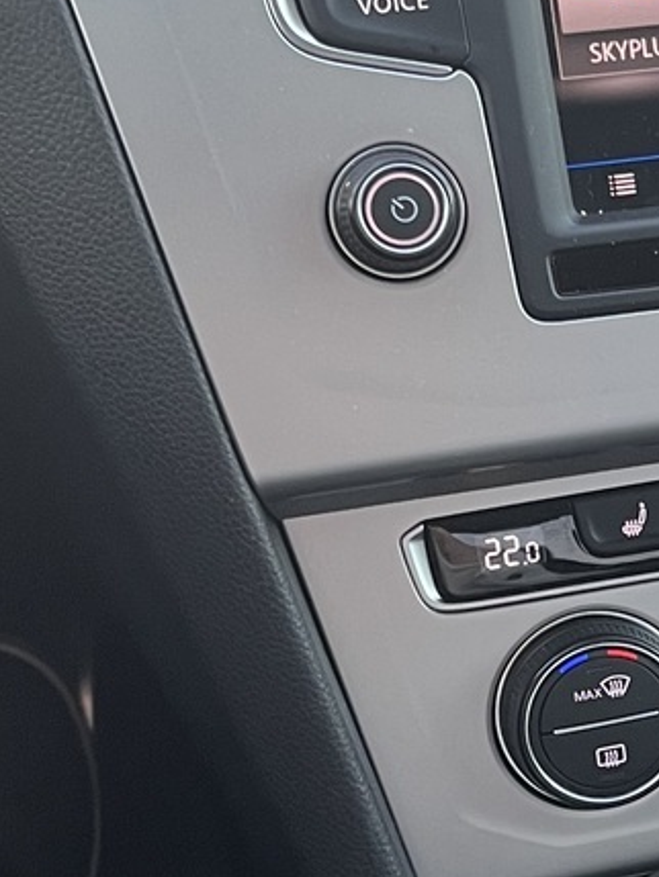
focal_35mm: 97
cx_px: 917
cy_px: 468
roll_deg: +0.5
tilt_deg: -35.1
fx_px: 2461
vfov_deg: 20.2
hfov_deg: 14.5
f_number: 1.6
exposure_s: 1/50
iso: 160
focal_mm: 5.1
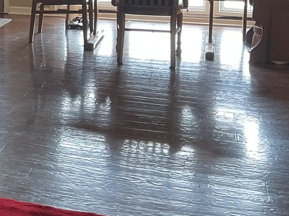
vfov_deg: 16.6
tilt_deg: -8.9
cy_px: -7
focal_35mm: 87
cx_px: -103
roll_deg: +0.4
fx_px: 726
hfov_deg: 20.3
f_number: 1.8
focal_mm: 3
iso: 100
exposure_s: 1/60
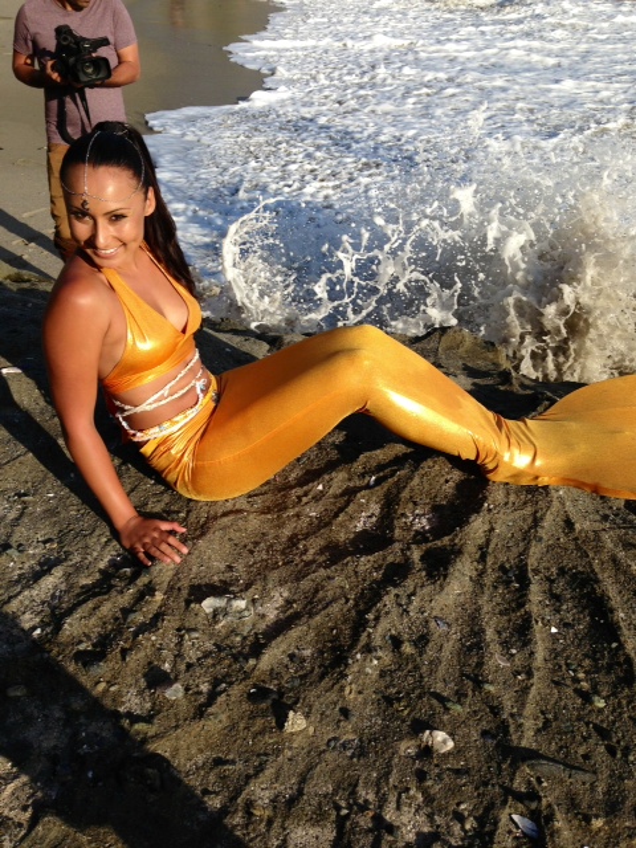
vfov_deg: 55.4
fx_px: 808
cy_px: 424
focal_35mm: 33
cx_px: 318
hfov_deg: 42.9
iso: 50
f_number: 2.4
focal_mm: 4.13
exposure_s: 1/1664
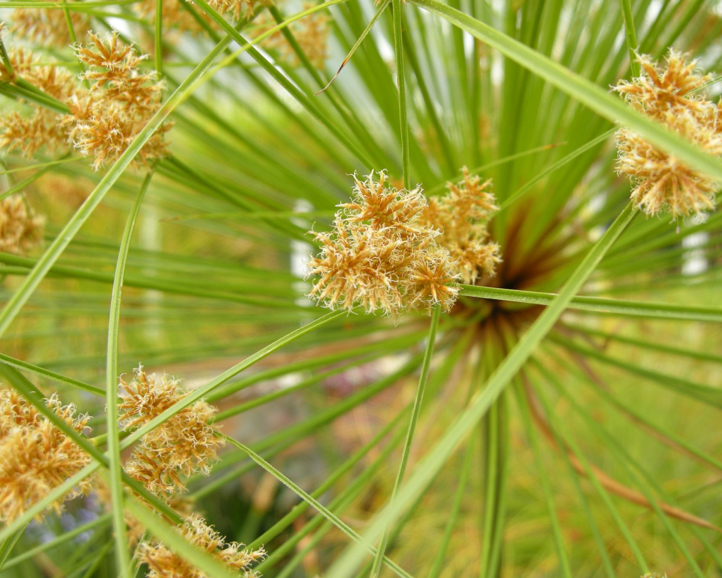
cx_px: 411
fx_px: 855
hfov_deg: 45.7
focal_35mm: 40
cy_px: 263
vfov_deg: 37.3
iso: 64
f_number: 3.8
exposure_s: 1/93.2
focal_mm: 7.5
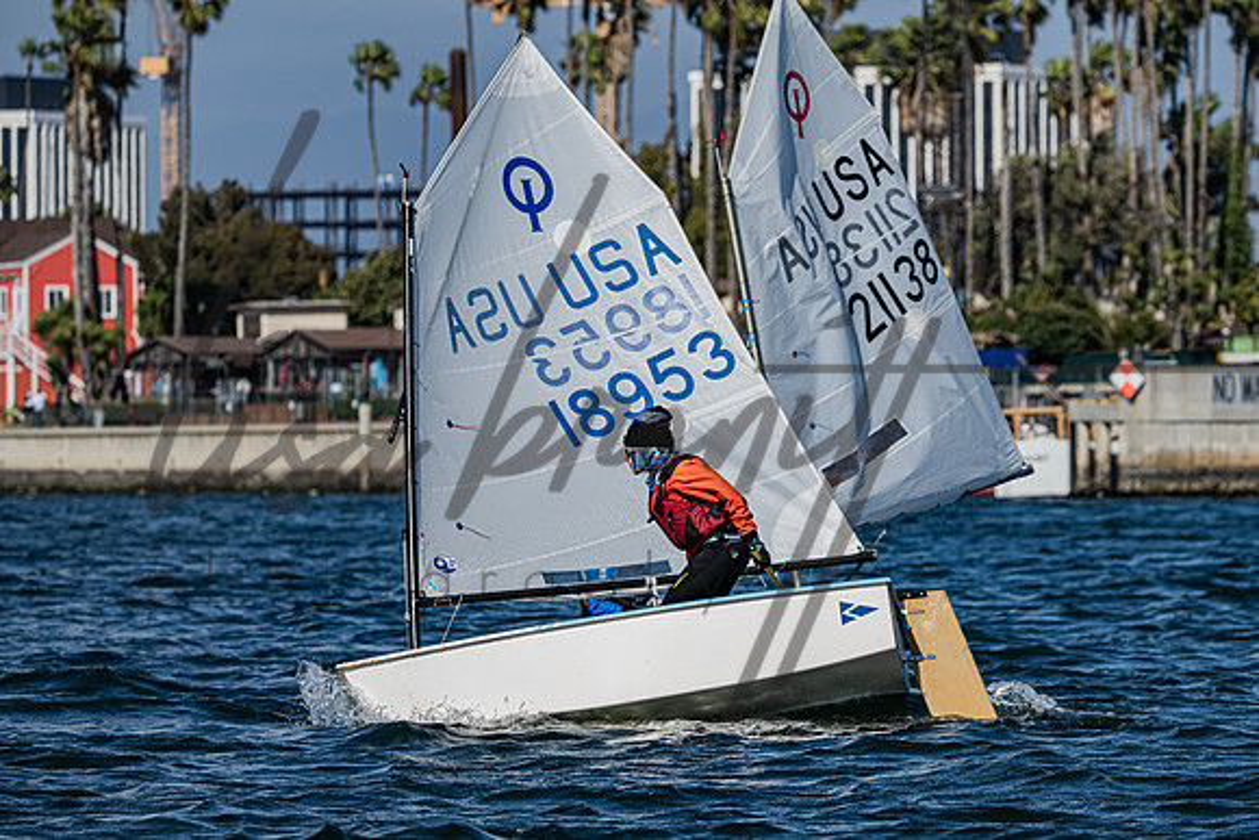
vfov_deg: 4.2
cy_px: 513
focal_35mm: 324
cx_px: 769
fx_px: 11333
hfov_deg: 6.4
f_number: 9
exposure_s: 1/1250
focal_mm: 260
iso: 320
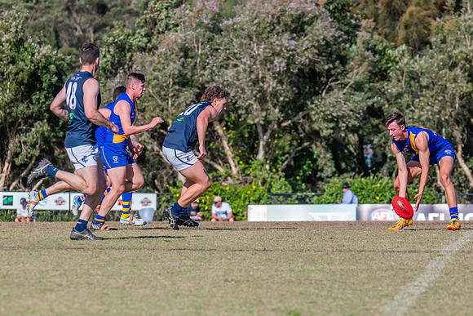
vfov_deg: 4.2
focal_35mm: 327
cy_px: 162
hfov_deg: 6.3
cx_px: 200
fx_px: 4296
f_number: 8
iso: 800
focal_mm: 250
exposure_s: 1/2000
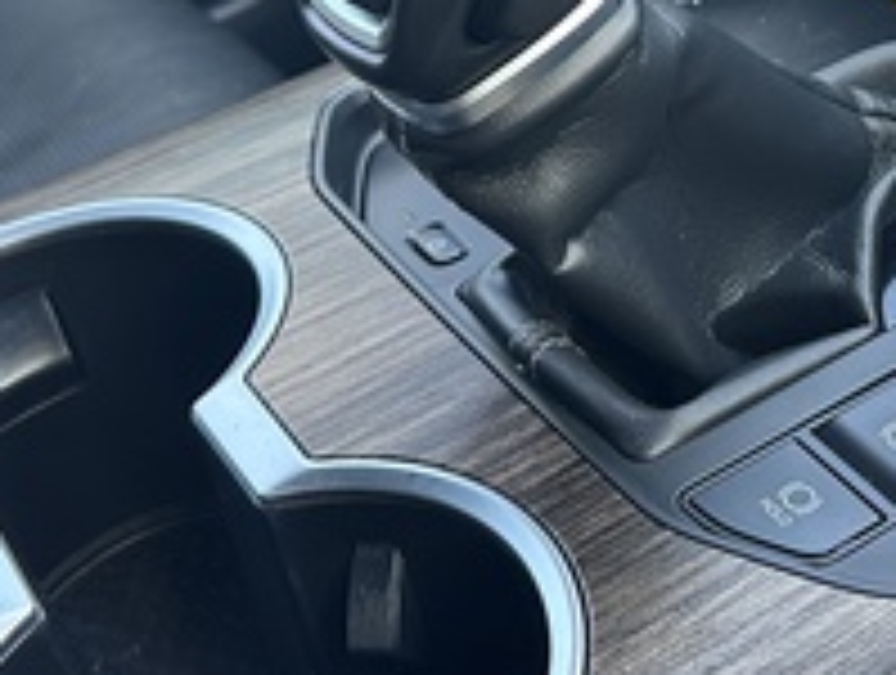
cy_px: 22
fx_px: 1997
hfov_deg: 24.7
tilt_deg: -26.8
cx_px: 756
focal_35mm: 77
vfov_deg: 18.8
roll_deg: +12.9
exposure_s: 1/60
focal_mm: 6.86
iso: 250
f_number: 1.78
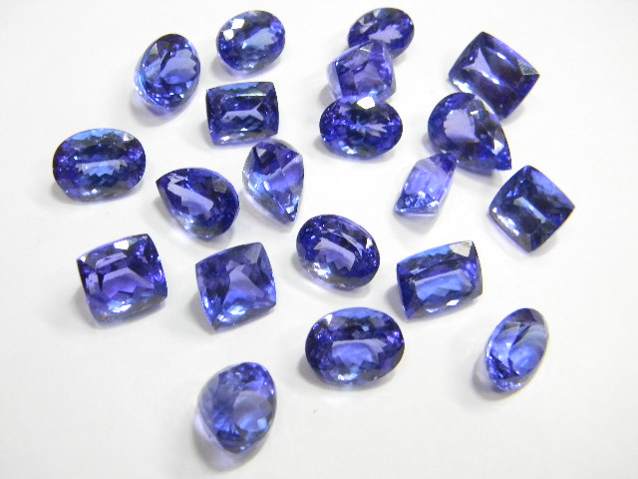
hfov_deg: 40.4
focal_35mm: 47
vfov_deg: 30.9
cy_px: 240
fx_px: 866
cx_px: 319
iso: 400
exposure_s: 1/20
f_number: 3.9
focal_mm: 8.6
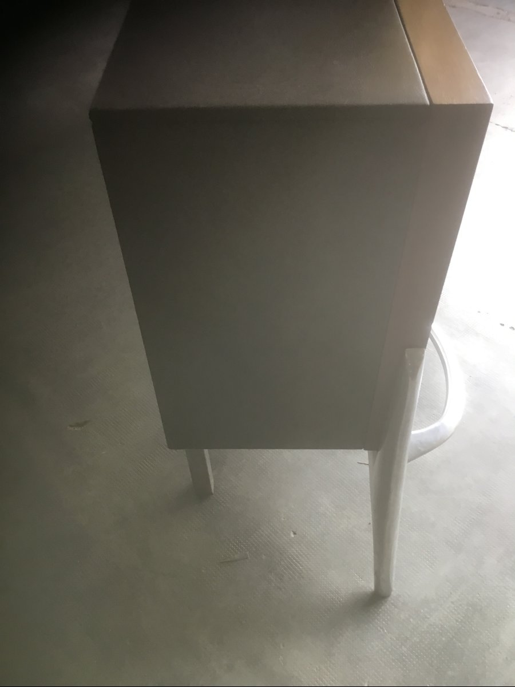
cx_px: 258
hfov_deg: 45.4
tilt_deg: -46.6
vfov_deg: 58.4
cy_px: 344
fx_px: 615
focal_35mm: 31
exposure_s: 1/33
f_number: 2.4
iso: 80
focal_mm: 3.3
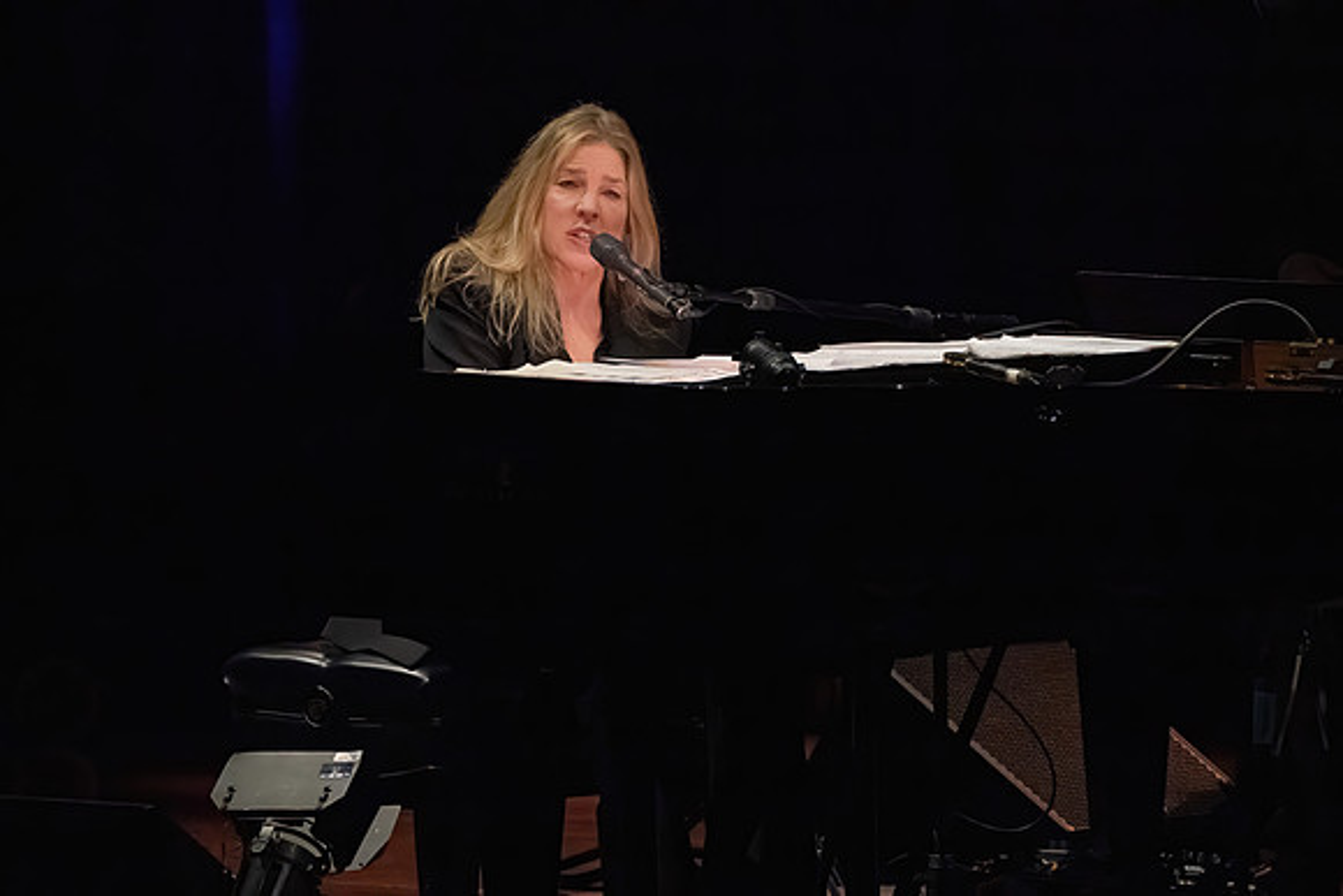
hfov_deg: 4.5
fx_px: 16919
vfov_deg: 3.0
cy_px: 508
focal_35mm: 453
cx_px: 761
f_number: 8
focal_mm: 400
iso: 20000
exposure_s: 1/320
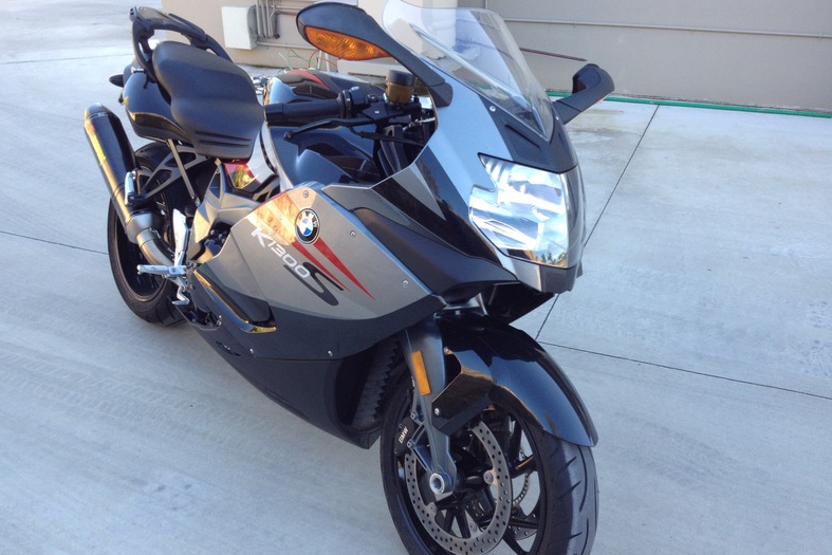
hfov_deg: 51.9
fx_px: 855
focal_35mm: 37
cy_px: 290
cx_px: 417
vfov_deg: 35.9
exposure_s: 1/120
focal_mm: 4.28
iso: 64
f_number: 2.4
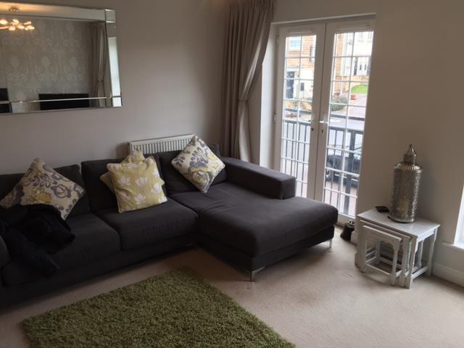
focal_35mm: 29
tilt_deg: -16.0
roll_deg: -0.5
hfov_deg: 61.7
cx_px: 232
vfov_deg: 48.2
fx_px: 389
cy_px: 174
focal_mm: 4.15
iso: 40
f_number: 2.2
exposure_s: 1/33
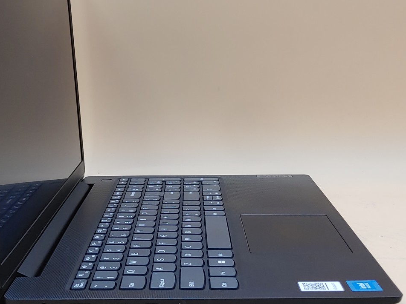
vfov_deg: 23.6
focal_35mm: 62
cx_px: 181
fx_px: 727
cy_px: 118
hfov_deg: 31.2
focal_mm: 4.36
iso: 50
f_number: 1.8
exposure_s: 1/120
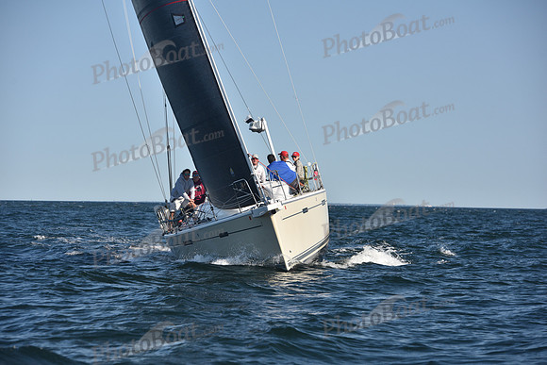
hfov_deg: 15.2
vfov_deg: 10.2
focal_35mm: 135
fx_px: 2052
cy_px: 182
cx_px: 274
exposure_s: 1/640
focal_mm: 135
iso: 250
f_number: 6.3
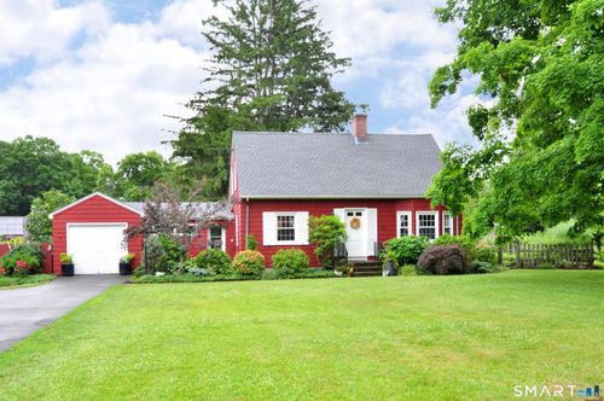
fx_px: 503
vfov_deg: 43.5
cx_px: 302
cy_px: 200
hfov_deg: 62.0
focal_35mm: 30
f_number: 8
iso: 1000
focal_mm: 20
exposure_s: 1/100
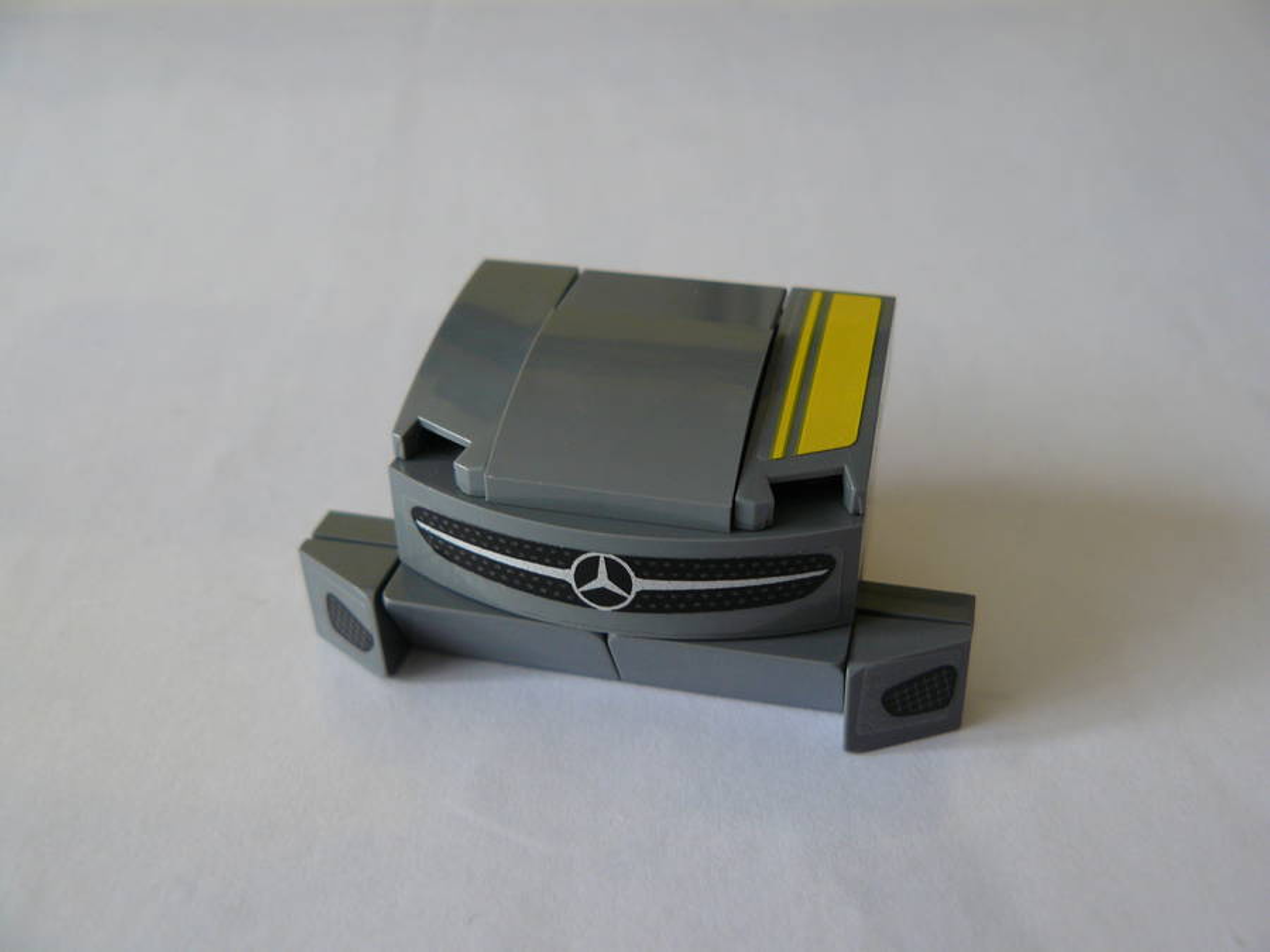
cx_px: 635
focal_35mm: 36
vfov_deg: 39.7
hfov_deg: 51.4
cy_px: 476
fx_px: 1321
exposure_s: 1/50
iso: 100
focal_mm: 6
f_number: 2.8
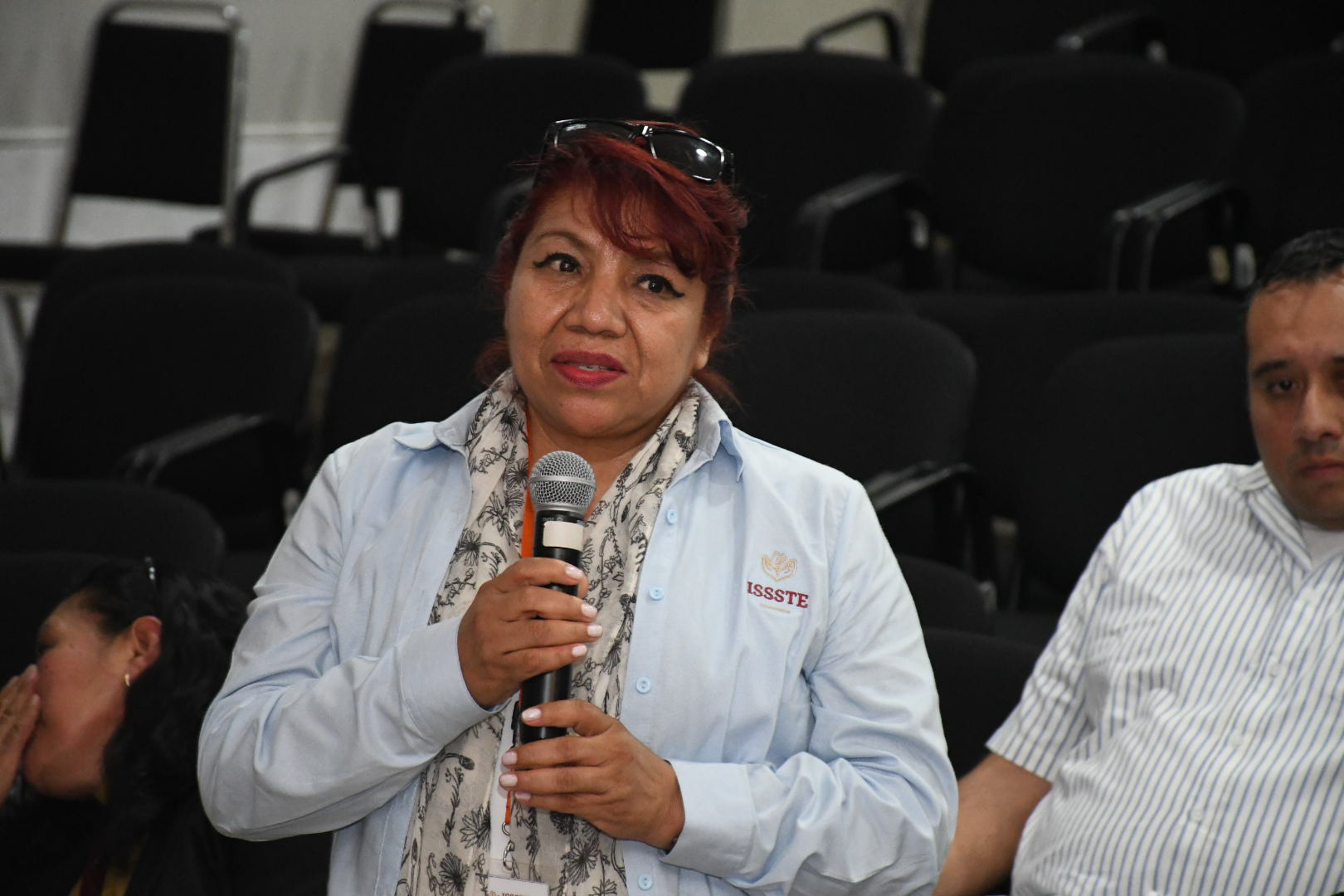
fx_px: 6495
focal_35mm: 174
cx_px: 672
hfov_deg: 11.8
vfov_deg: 7.9
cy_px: 448
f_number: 6.3
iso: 5000
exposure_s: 1/125
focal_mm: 116
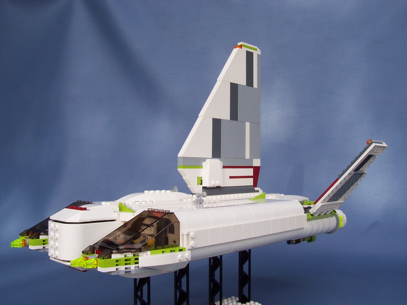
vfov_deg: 38.7
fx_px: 435
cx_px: 204
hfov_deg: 50.1
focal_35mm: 37
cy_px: 152
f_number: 5.6
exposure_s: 1/180
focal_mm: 5.6
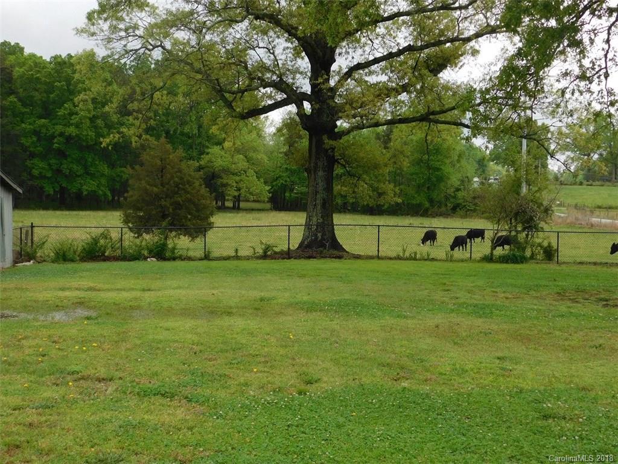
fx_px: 911
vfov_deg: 28.6
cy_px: 232
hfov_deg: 37.5
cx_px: 309
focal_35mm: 51
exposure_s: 1/640
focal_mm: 9
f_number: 3.8
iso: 125
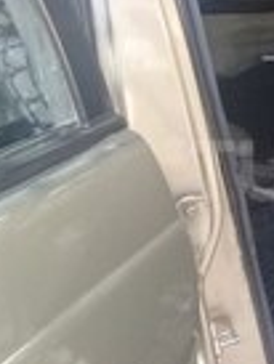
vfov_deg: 17.6
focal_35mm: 112
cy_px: 170
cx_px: 394
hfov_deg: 12.7
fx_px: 1180
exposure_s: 1/100
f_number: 2.2
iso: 64
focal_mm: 3.3
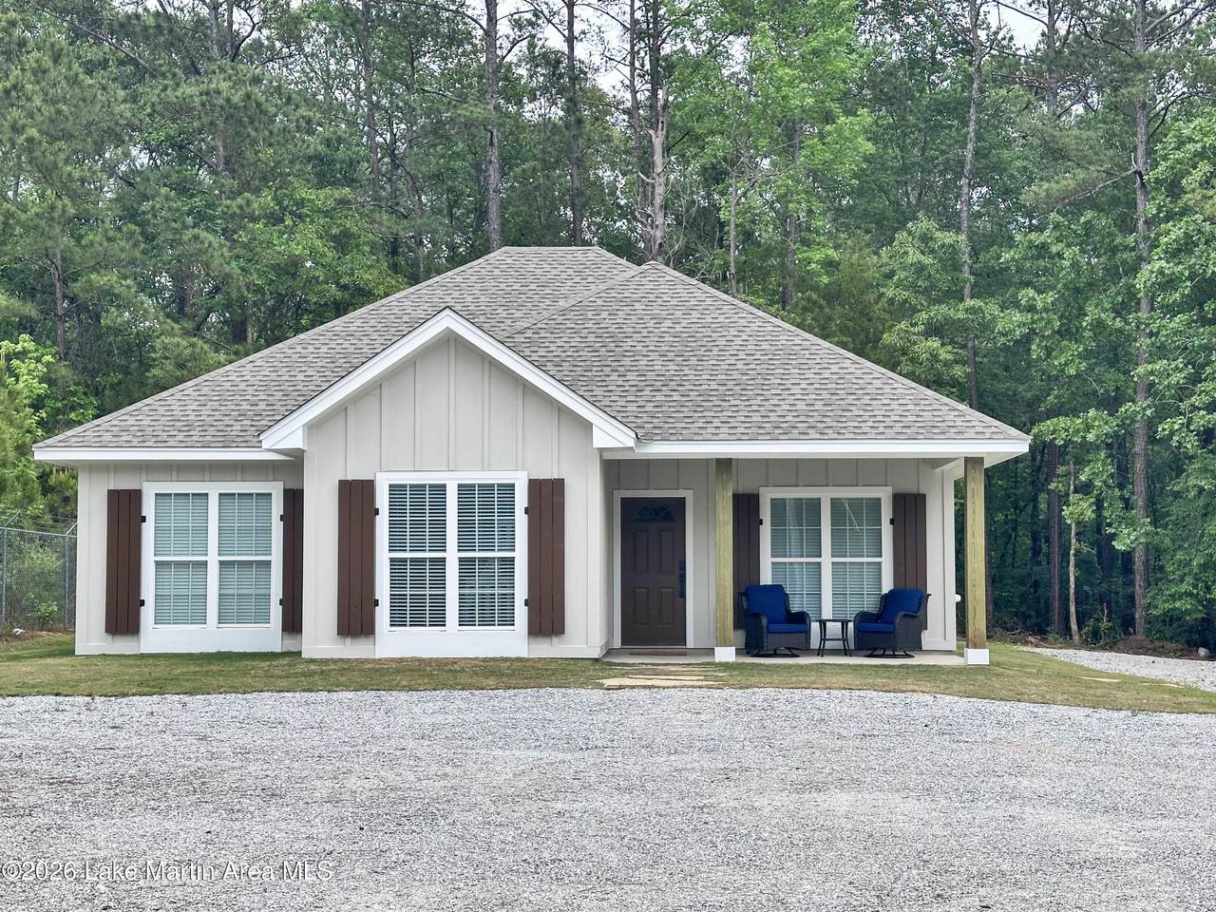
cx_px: 608
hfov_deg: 39.7
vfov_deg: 30.3
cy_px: 456
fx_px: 1686
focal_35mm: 48
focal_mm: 6.86
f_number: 1.78
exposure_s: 1/850
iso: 64
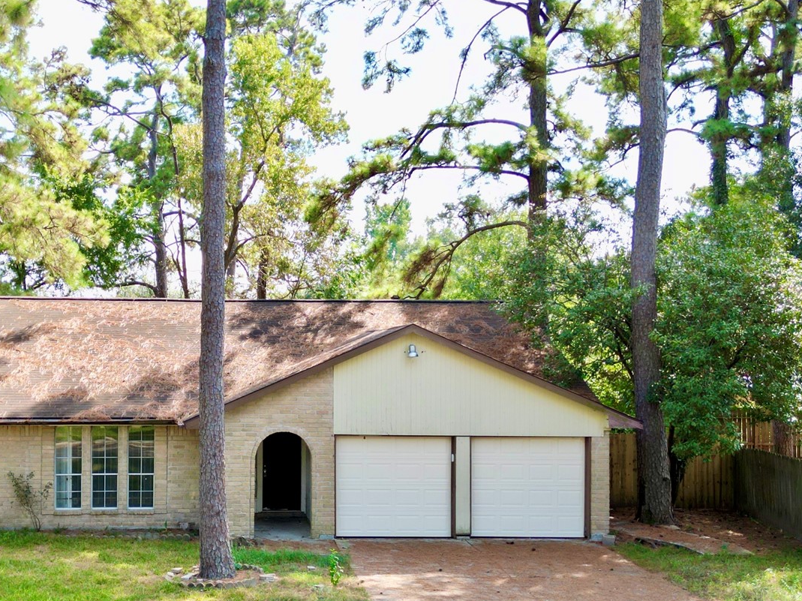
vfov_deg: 31.4
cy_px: 347
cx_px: 247
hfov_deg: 40.6
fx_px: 1065
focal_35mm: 46
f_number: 1.7
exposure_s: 1/725
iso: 100
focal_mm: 6.72
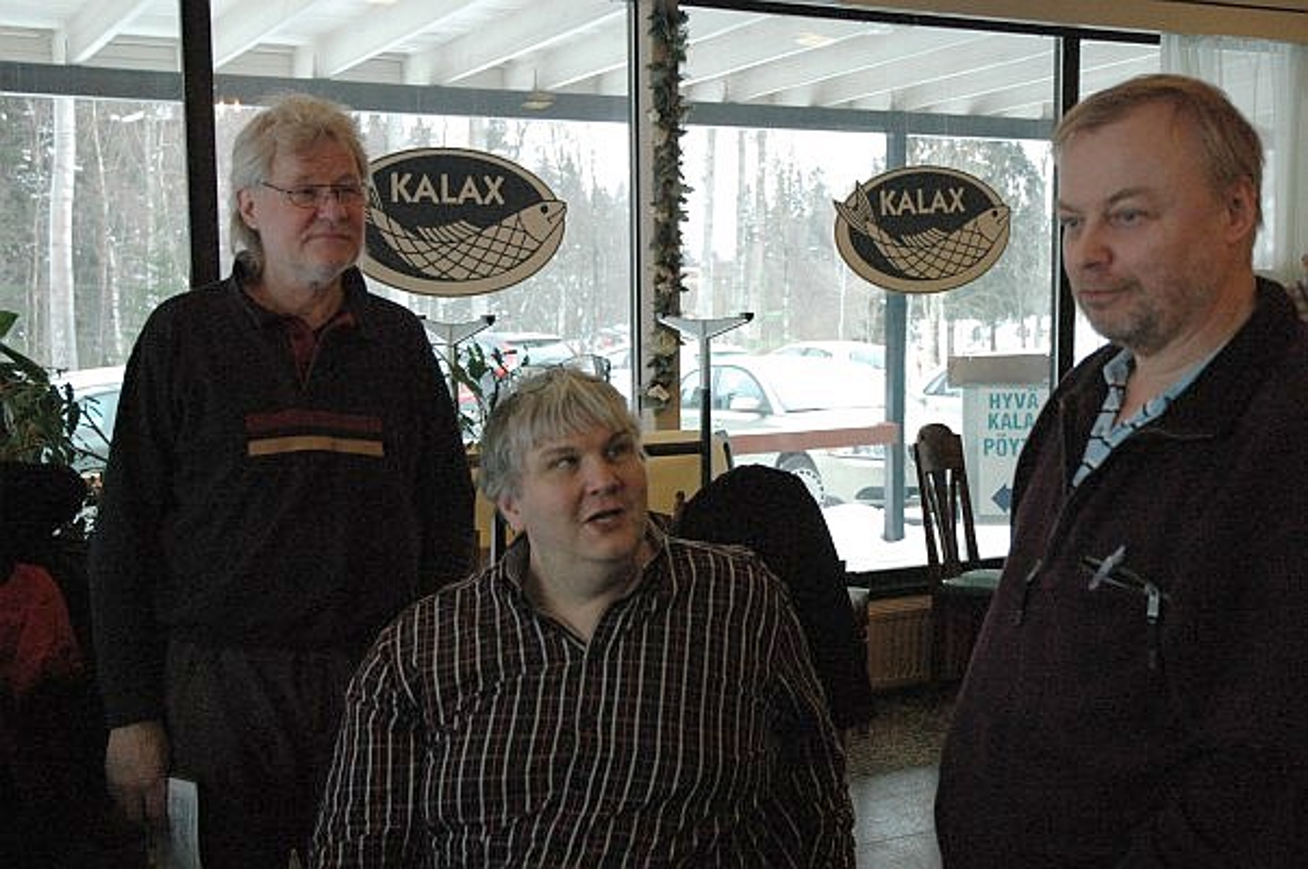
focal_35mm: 46
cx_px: 654
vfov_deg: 28.9
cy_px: 434
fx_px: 1688
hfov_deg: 42.4
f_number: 4
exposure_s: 1/125
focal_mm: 31
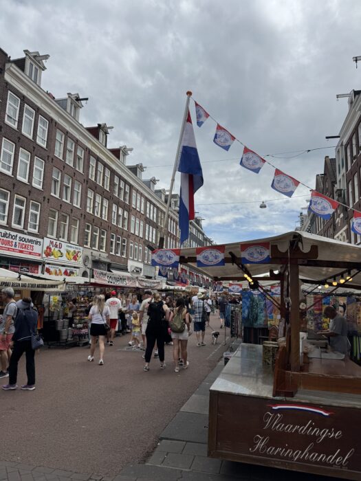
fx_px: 334
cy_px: 240
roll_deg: -1.3
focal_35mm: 24
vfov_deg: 71.6
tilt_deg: +8.6
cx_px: 180
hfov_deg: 56.8
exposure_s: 1/7092
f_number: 1.78
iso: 80
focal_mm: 6.76
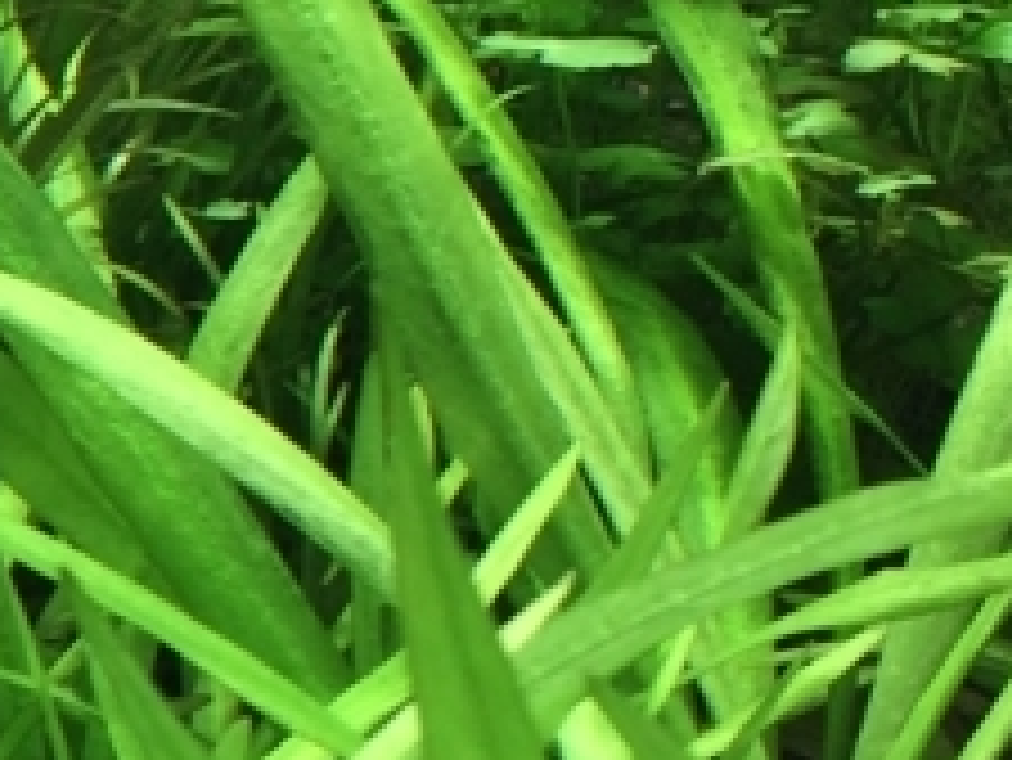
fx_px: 3861
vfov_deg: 11.2
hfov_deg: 14.1
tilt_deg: -12.8
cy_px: 121
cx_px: -445
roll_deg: -1.1
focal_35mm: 132
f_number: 2.2
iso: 64
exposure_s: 1/120
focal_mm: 4.15
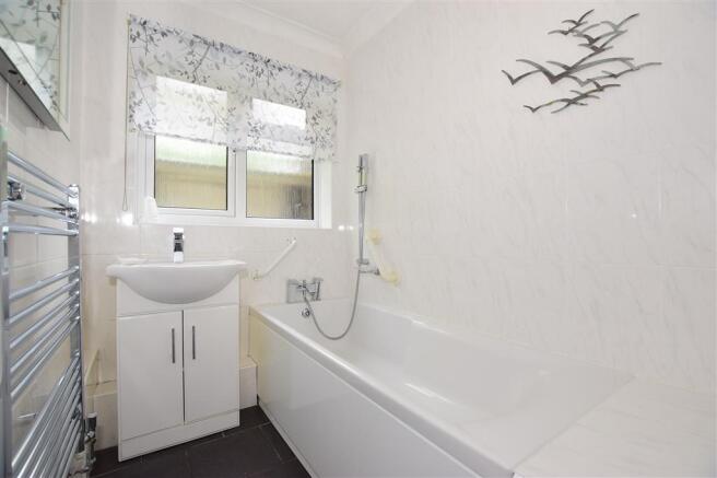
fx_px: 299
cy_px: 239
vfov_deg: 77.3
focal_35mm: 15
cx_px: 358
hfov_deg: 100.4
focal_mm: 10
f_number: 5.6
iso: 400
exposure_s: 1/30
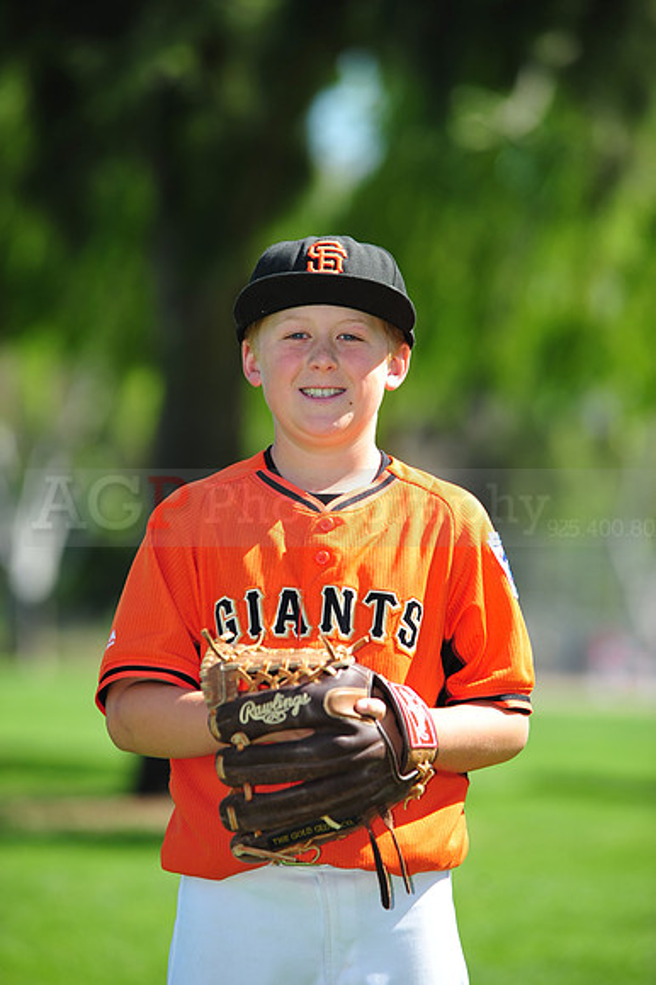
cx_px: 328
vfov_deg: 10.3
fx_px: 5473
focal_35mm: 200
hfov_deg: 6.9
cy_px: 492
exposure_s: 1/800
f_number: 4.5
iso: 200
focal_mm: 200
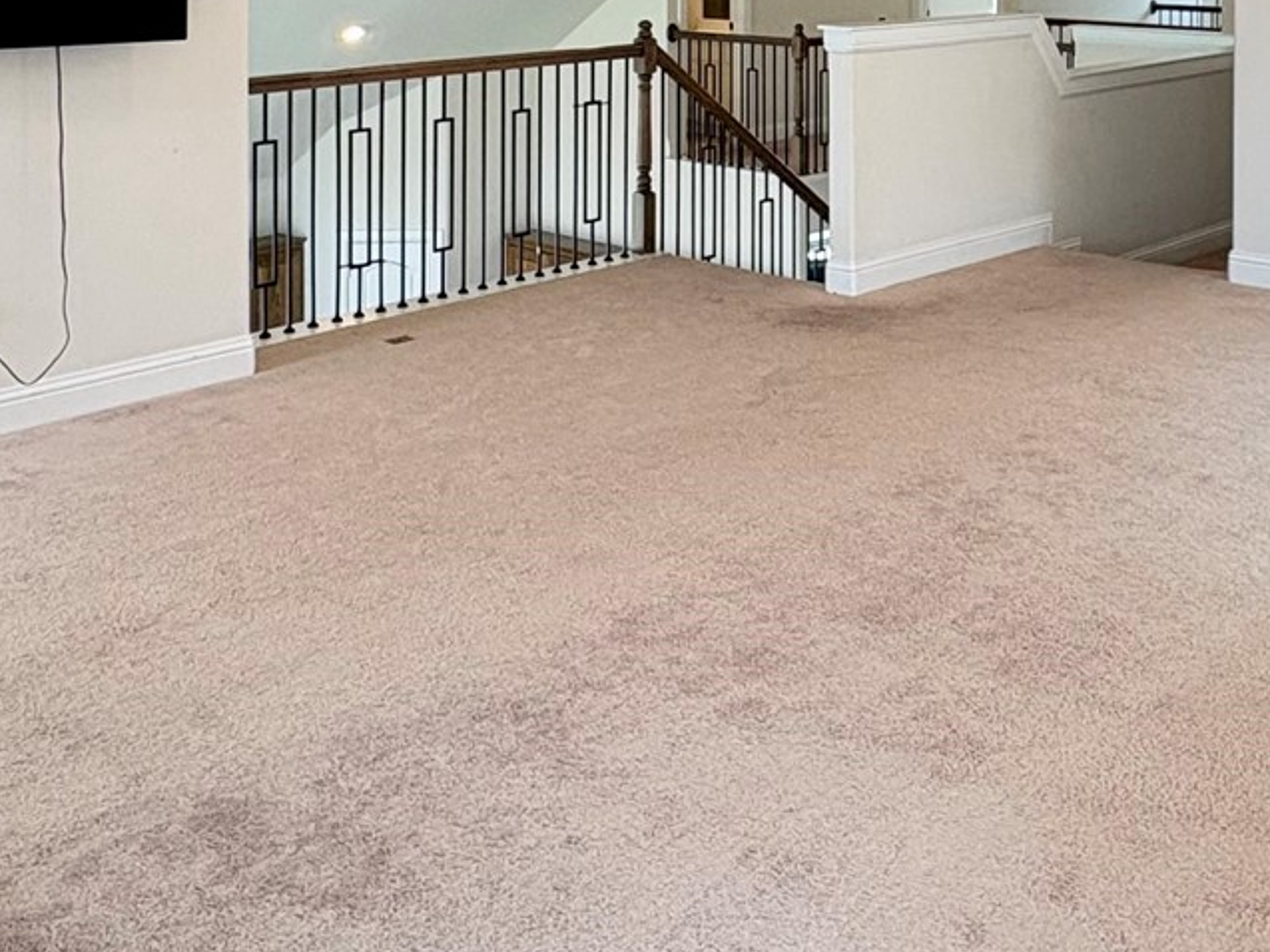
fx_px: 1651
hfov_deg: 41.9
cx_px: 746
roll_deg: +0.3
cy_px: -86
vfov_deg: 29.2
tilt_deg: +0.1
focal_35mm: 45
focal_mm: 2.22
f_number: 2.2
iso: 250
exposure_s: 1/120
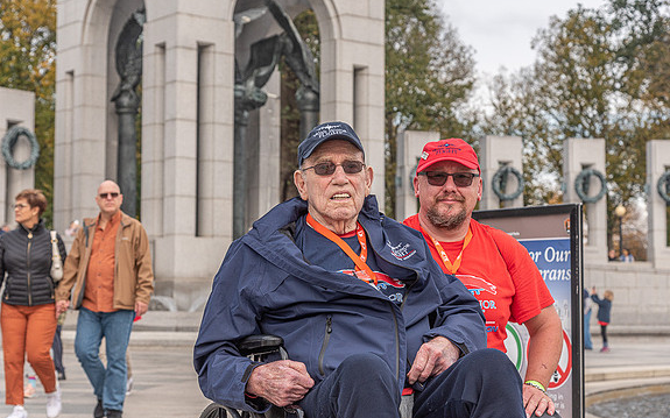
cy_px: 214
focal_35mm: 72
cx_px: 337
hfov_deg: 28.6
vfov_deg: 18.1
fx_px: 1314
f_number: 7.1
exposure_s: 1/640
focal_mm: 70
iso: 500
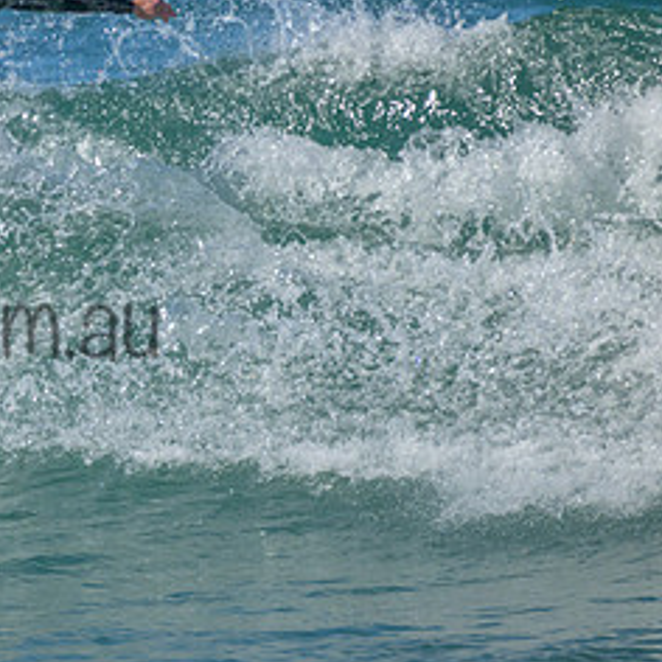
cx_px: -137
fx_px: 36198
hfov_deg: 1.0
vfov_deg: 1.0
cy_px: 293
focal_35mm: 1673
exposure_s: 1/2000
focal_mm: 800
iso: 2500
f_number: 11
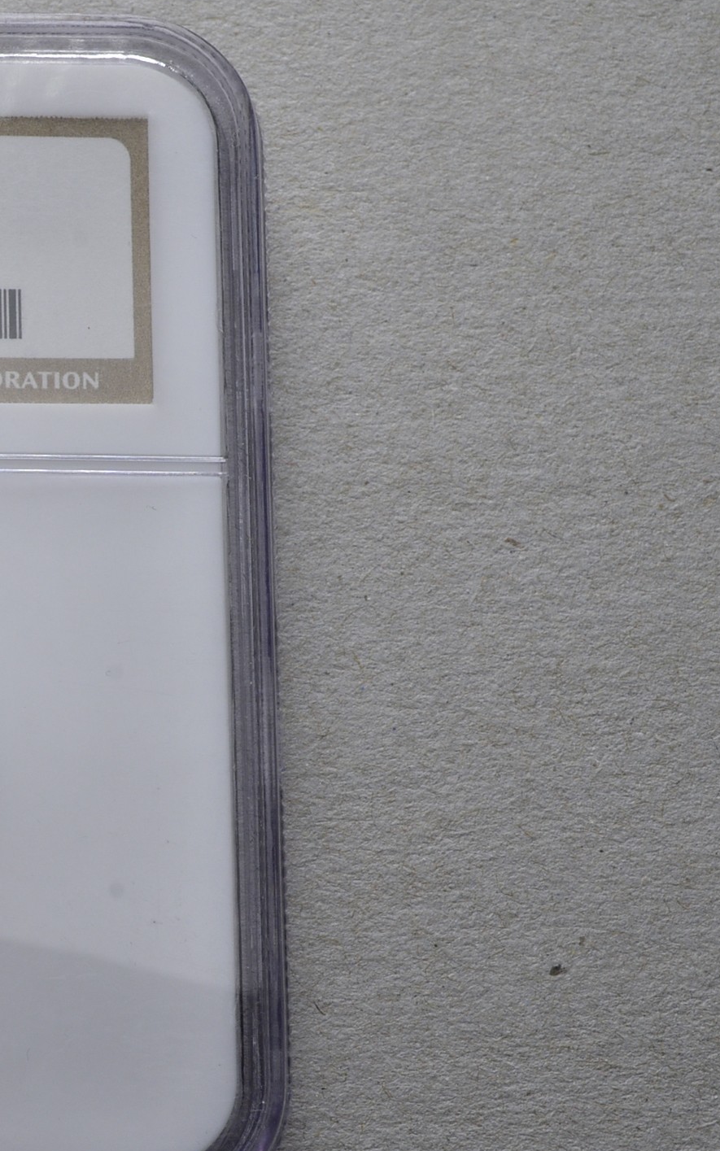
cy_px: 629
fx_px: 2667
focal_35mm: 85
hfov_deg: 14.8
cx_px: -169
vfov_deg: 24.3
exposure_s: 1/250
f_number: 14
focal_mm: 32
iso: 400
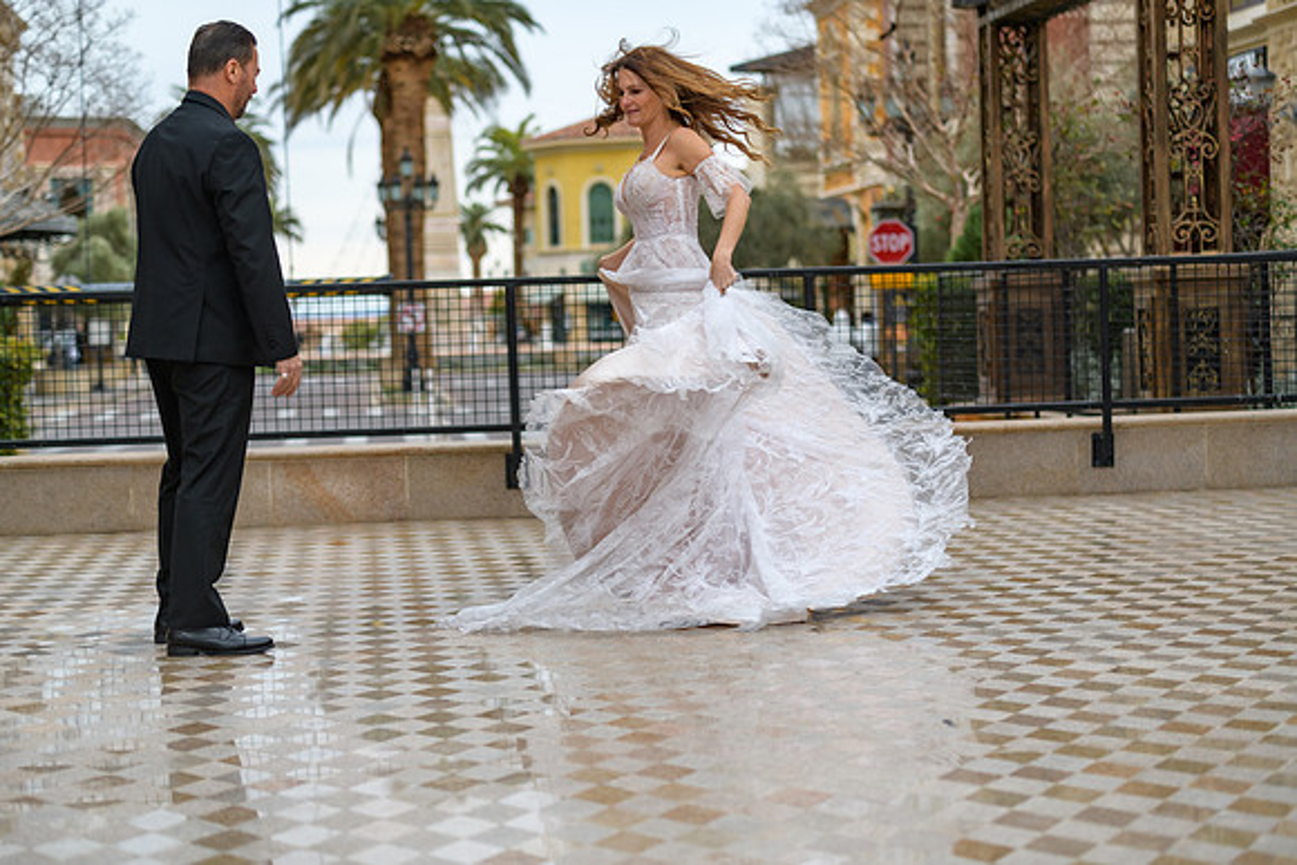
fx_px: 2811
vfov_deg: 17.5
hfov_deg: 26.0
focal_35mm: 78
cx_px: 648
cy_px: 432
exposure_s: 1/640
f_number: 2.8
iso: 80
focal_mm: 78
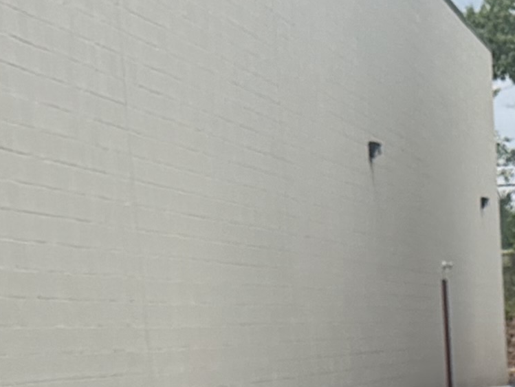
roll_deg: +3.4
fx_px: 2723
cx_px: 503
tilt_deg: -16.6
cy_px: 1175
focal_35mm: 183
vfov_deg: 7.2
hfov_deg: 10.7
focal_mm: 6.76
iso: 100
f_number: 1.78
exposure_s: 1/4167
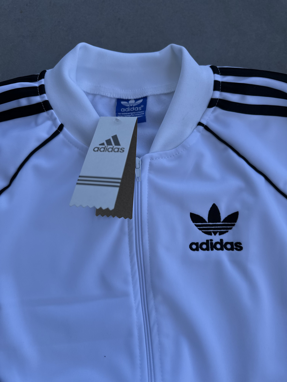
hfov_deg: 56.8
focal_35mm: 24
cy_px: 191
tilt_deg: -82.3
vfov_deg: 71.6
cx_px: 144
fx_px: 265
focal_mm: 6.86
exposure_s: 1/2591
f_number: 1.78
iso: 80
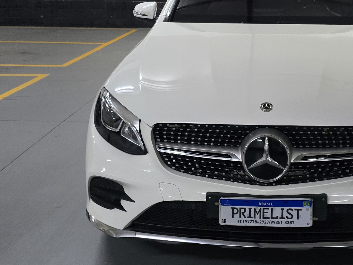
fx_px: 479
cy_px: 60
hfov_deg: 39.3
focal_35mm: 47
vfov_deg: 30.3
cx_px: 265
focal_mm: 6.3
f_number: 1.7
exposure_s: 1/60
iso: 1600
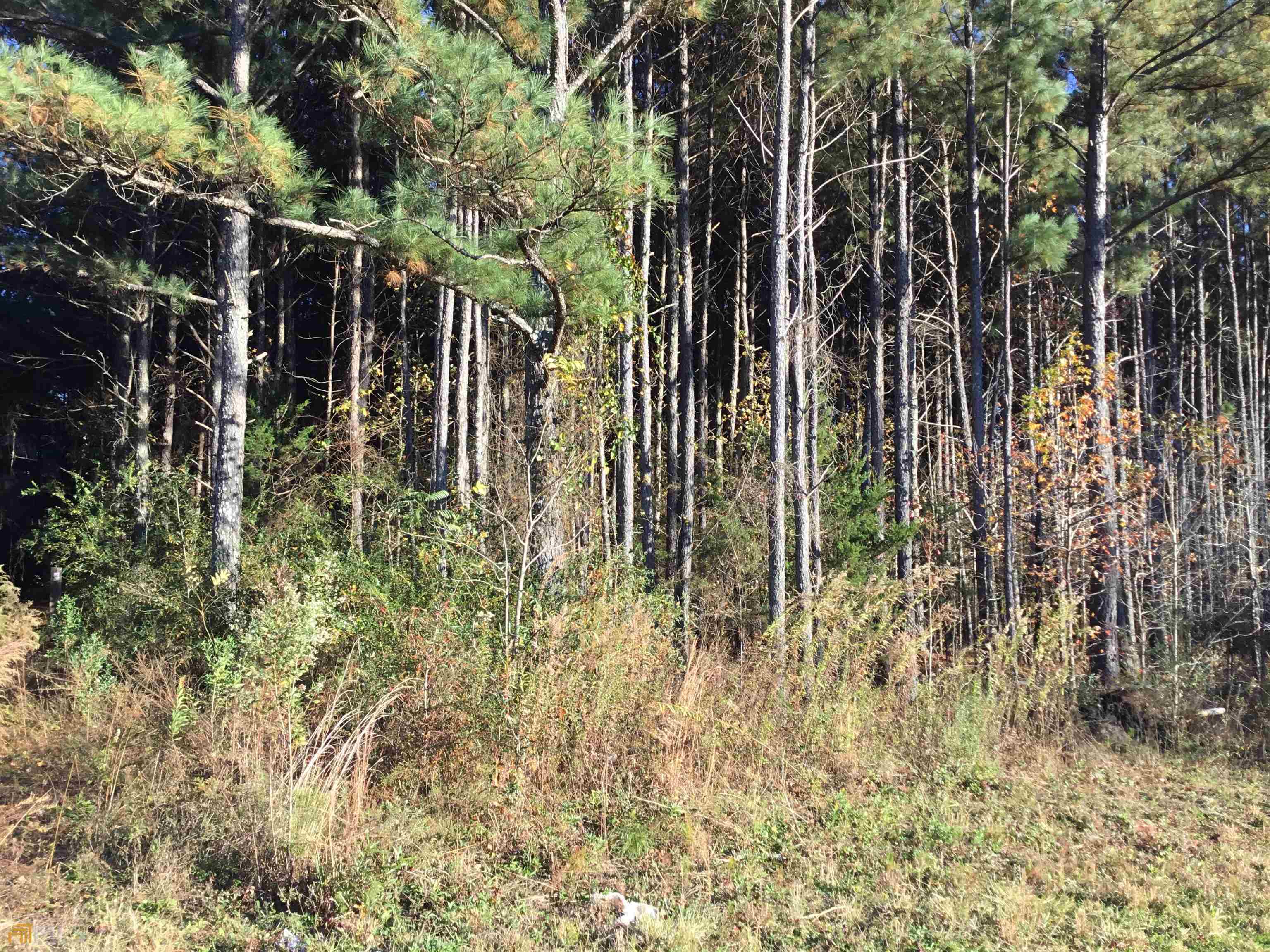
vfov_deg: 45.4
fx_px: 1137
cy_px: 476
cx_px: 635
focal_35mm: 31
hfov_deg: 58.4
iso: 25
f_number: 2.4
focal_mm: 3.3
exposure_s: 1/270
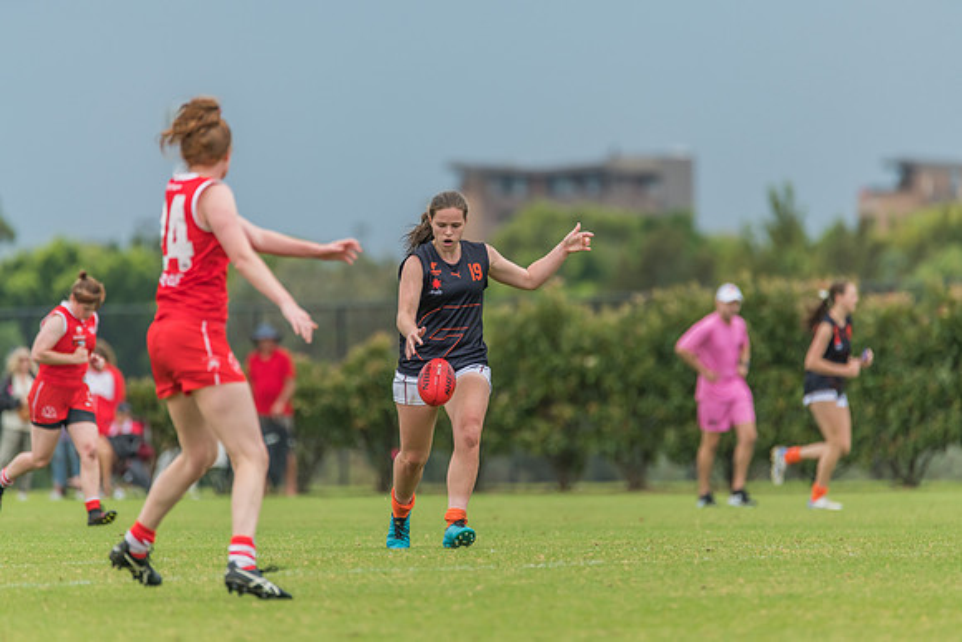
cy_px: 321
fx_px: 16036
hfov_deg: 3.4
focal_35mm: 600
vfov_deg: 2.3
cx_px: 481
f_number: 6.3
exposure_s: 1/1250
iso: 720
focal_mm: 600
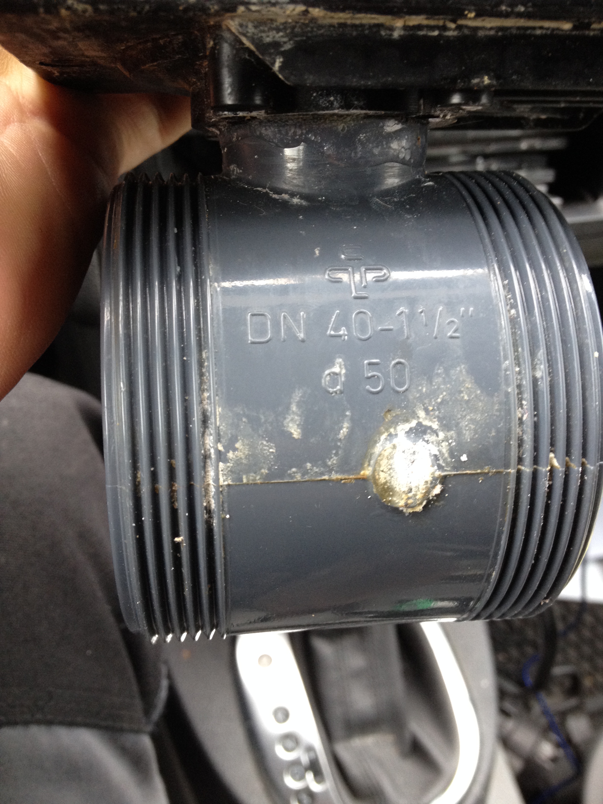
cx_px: 302
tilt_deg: -54.5
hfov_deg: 40.7
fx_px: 813
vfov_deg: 52.6
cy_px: 402
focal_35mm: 35
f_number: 2.4
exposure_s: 1/20
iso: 125
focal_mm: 4.28
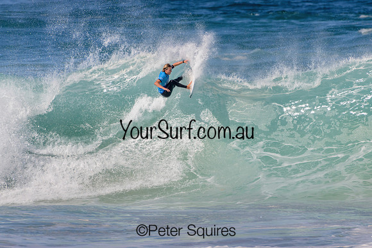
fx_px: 9302
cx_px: 186
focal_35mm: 900
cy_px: 124
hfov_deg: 2.3
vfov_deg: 1.5
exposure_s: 1/2500
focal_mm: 900
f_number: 11
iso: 720
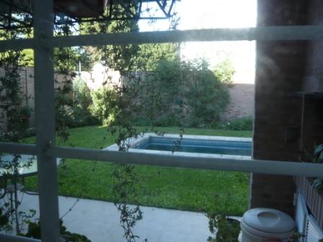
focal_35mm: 29
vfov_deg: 48.2
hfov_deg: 61.7
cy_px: 121
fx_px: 271
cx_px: 162
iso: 100
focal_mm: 4.6
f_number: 2.8
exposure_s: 1/100
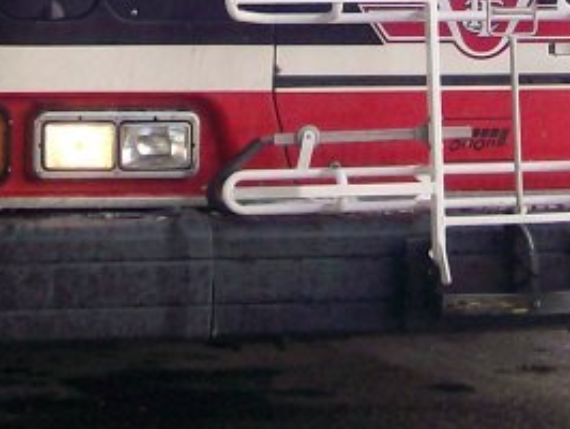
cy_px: -154
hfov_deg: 11.4
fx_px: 2851
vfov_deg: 8.5
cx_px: 242
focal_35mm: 173
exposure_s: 1/162
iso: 80
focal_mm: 7.6
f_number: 3
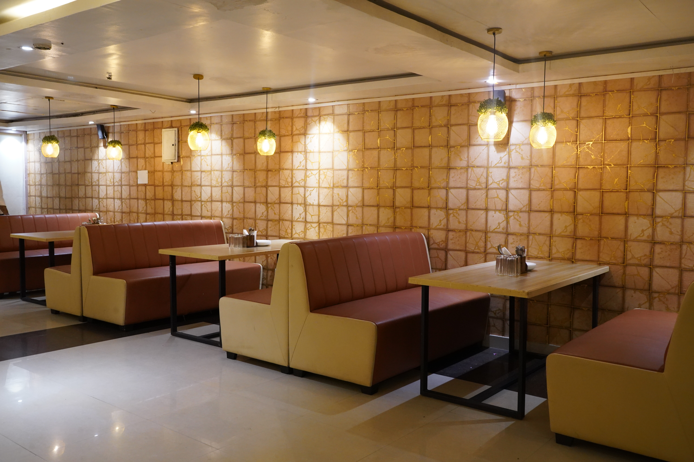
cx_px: 347
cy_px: 231
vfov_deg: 42.3
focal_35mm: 31
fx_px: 598
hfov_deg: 60.3
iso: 5000
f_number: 9
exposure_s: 1/40
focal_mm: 31
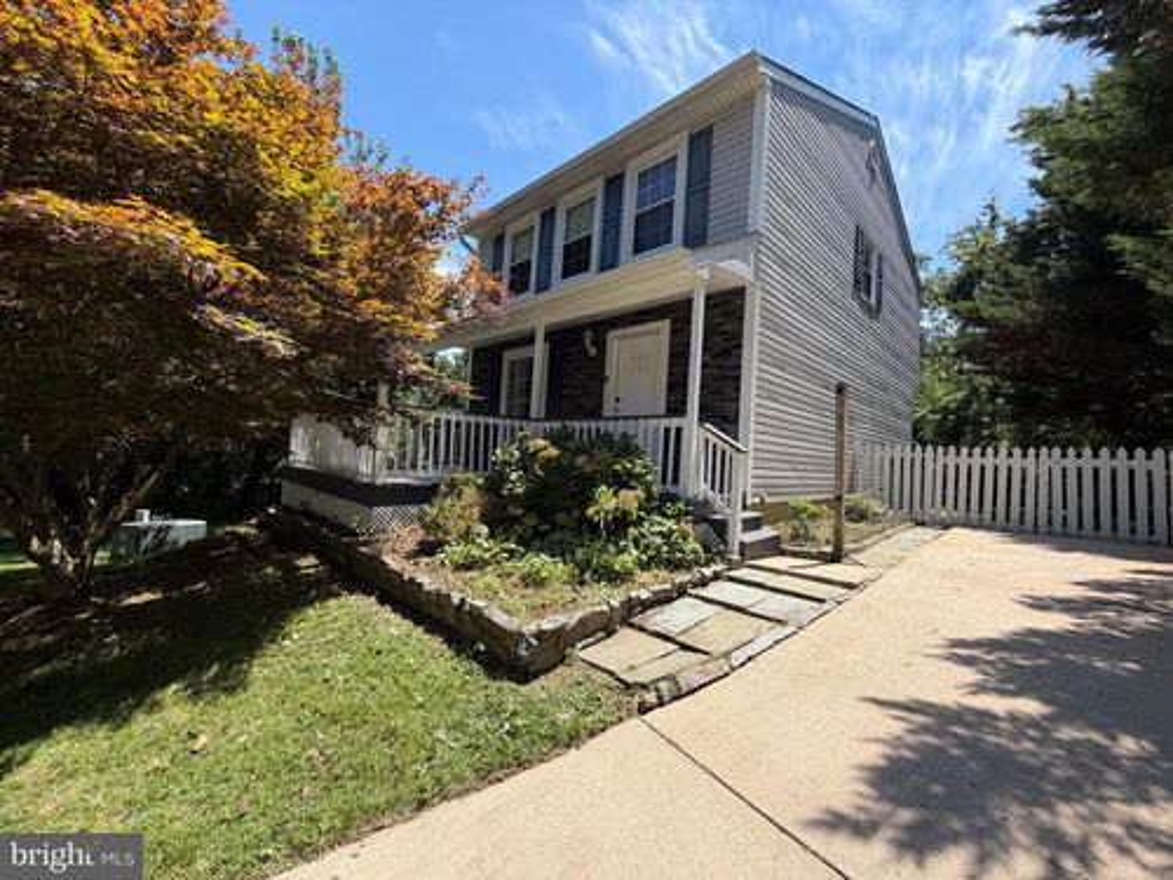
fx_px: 474
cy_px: 440
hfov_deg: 102.1
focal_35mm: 14
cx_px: 586
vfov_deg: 85.7
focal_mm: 2.22
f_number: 2.2
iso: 32
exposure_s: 1/770
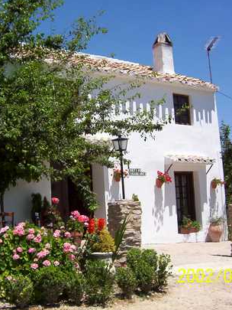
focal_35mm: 49
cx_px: 80
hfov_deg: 29.5
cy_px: 157
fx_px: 438
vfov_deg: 38.9
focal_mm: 5.54
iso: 100
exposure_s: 1/979
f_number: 5.24
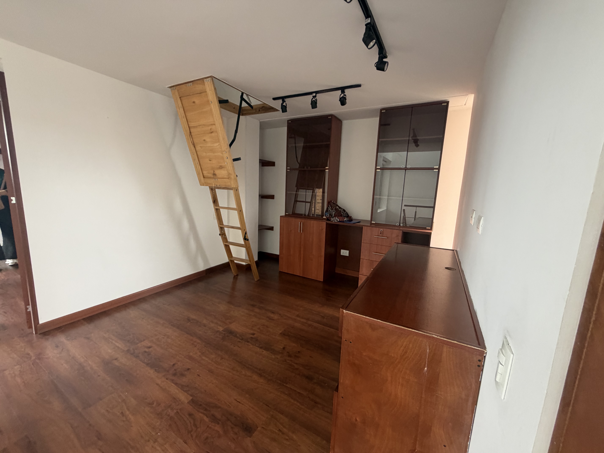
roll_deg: -1.9
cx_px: 302
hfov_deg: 102.1
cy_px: 226
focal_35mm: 14
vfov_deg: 85.7
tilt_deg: -8.6
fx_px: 244
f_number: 2.2
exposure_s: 1/121
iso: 320
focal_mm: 2.22
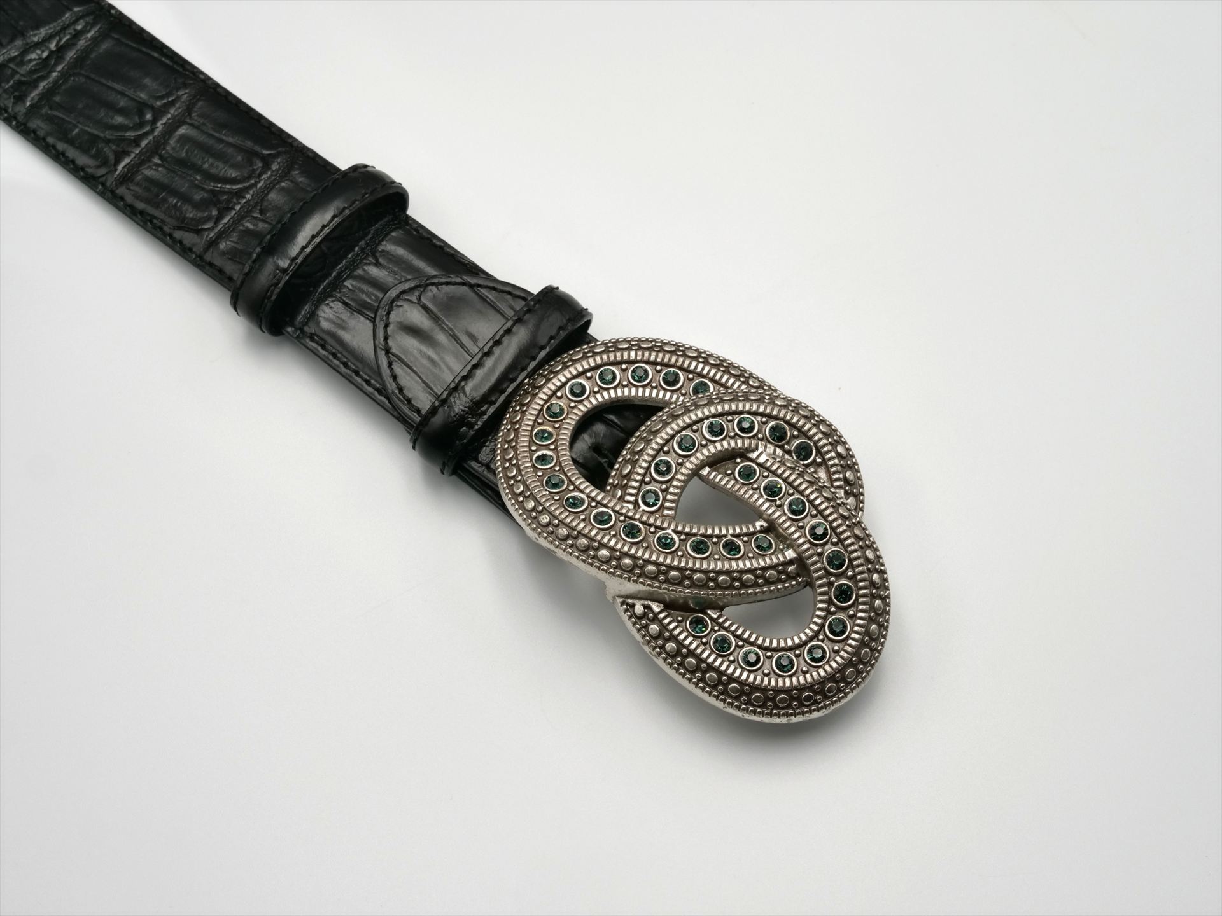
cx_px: 611
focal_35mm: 66
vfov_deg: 22.3
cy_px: 458
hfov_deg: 29.4
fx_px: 2330
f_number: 11
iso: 400
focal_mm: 33
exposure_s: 1/60
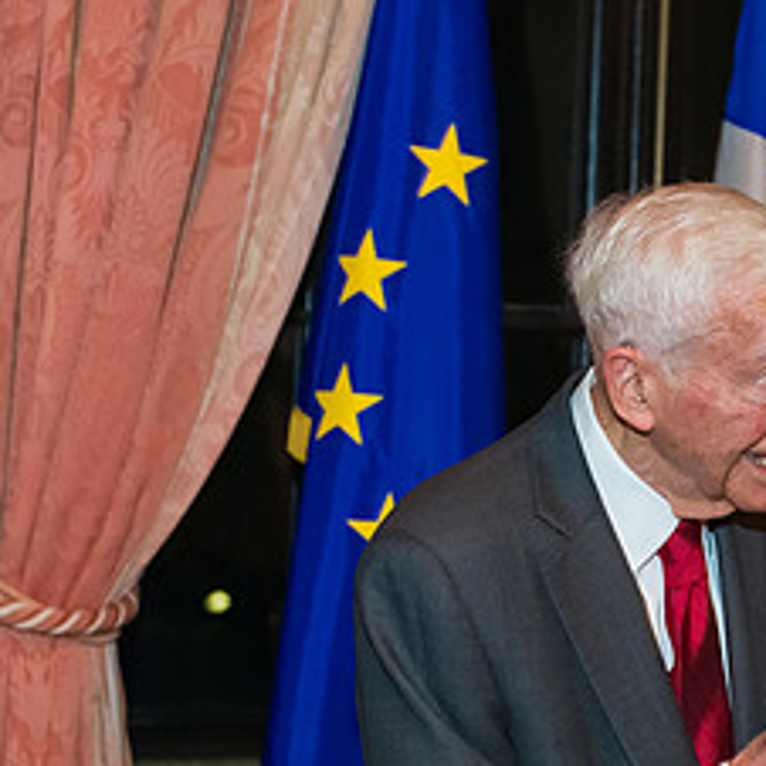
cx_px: 715
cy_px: 429
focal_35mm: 122
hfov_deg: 14.1
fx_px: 3054
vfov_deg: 14.3
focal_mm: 56
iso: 3200
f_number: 4
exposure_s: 1/100
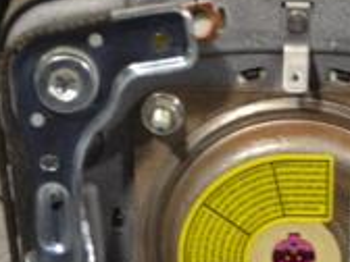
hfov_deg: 7.0
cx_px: 281
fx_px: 2869
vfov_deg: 5.2
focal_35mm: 284
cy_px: 218
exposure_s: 1/60
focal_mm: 55
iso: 400
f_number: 5.6
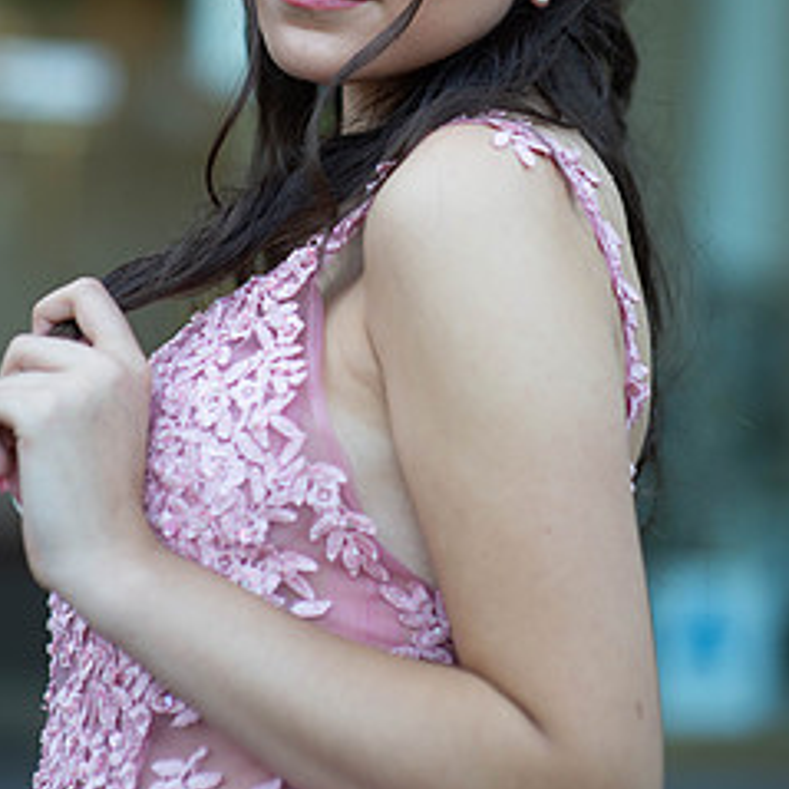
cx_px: 411
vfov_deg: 12.8
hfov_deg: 12.8
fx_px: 3507
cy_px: 116
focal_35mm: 136
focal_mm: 85
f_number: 2
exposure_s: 1/640
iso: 250
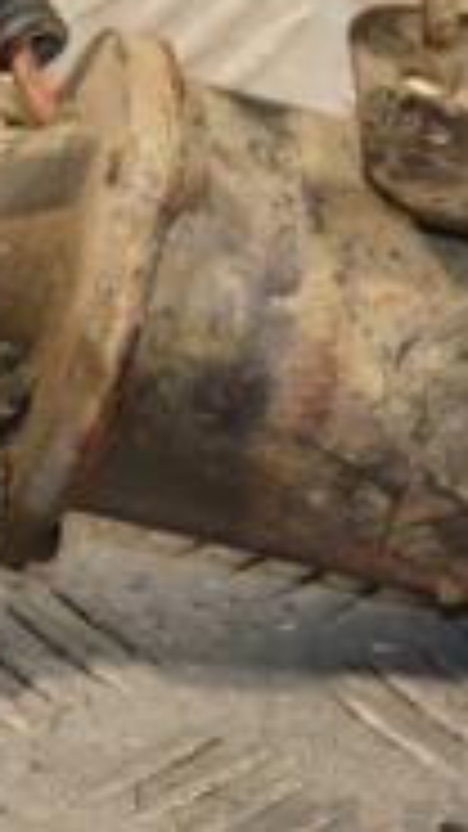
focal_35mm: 336
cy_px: 270
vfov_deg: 6.4
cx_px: 140
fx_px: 7416
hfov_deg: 3.6
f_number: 5.6
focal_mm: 66
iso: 800
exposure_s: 1/200
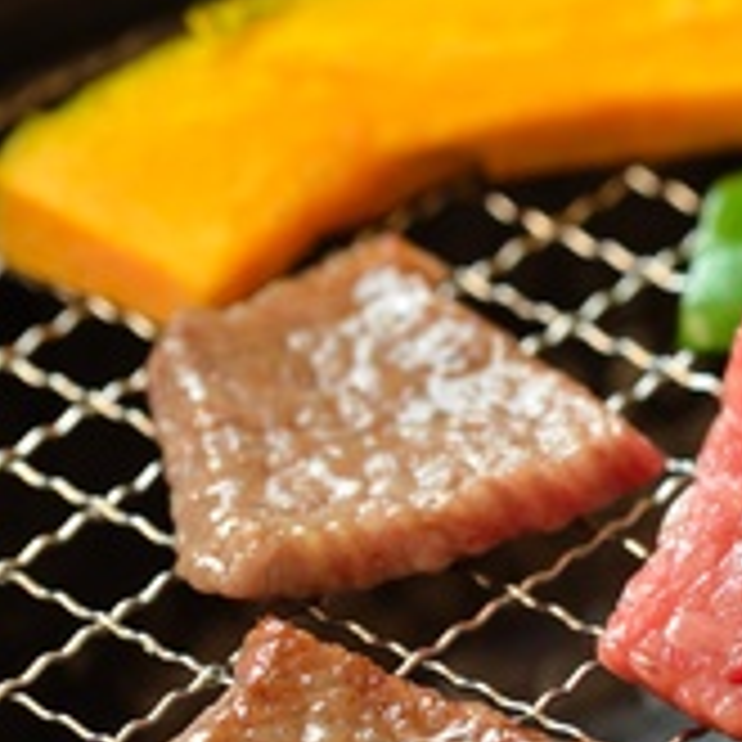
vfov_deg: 8.9
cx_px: 953
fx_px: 4777
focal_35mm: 197
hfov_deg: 8.8
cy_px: 472
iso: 200
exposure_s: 1/13
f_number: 6.3
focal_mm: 60
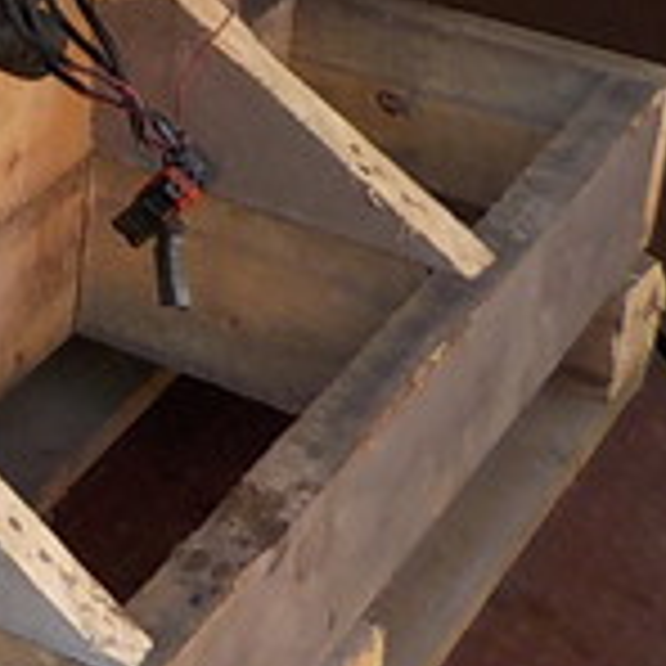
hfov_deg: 13.0
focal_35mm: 115
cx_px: -688
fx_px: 2503
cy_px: -306
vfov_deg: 14.3
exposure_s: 1/100
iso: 125
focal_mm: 4.1
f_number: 3.3
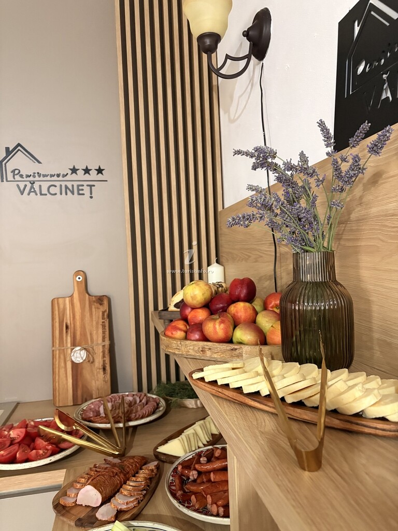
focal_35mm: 26
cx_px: 199
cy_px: 266
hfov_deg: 53.1
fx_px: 399
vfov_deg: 67.3
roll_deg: +3.1
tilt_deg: +0.1
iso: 640
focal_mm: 5.96
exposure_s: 1/33
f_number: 1.6
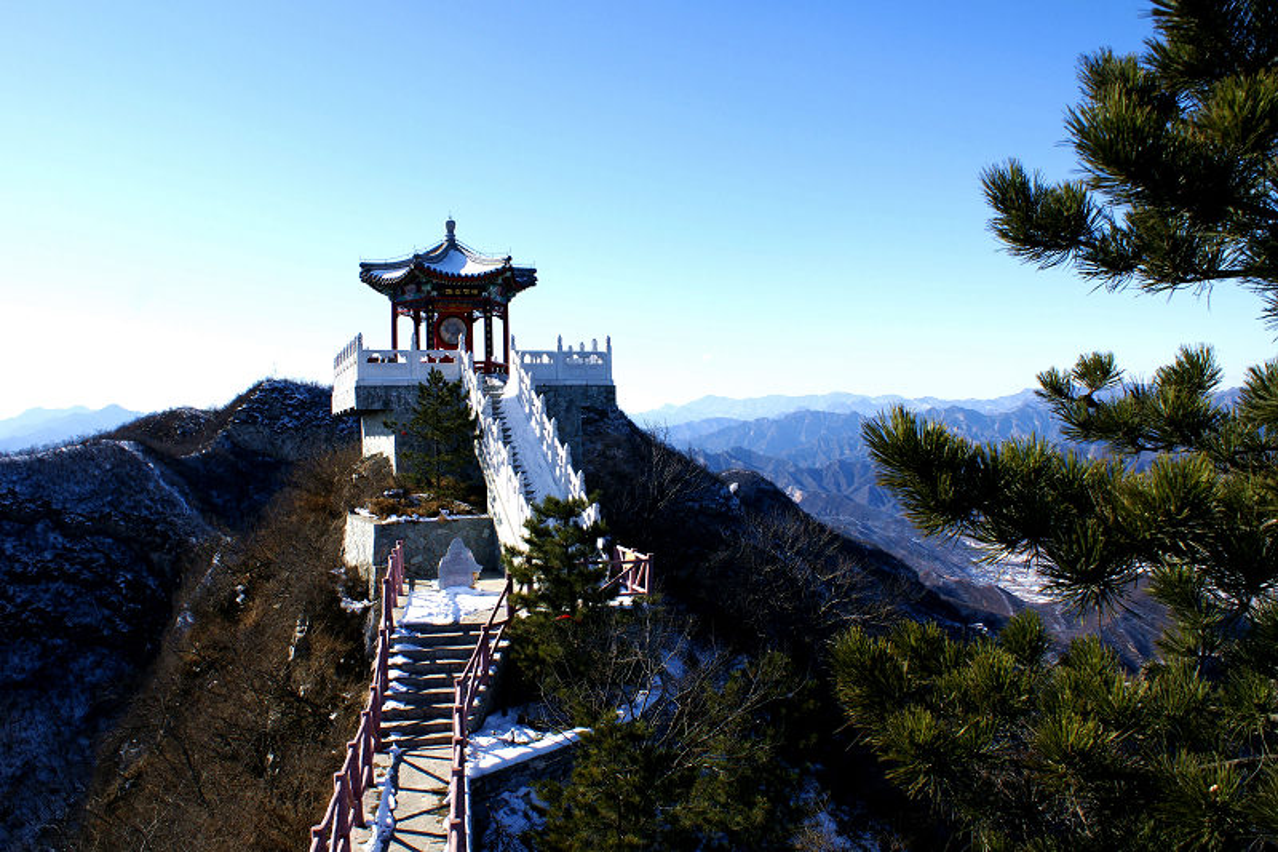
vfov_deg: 43.6
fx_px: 1065
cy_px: 426
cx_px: 639
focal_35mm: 30
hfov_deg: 61.9
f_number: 11
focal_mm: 20
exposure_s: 1/200
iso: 100
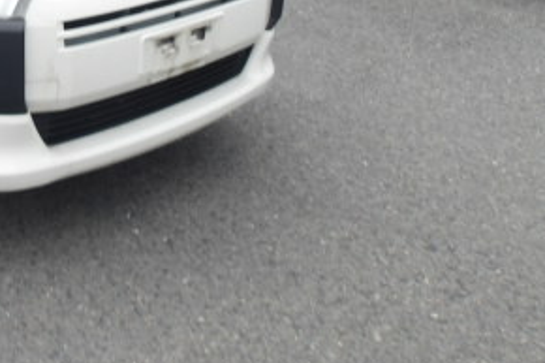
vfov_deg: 20.6
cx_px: -36
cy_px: -62
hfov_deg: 29.6
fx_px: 938
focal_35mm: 62
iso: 100
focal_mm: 4.9
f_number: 10.4
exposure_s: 1/60
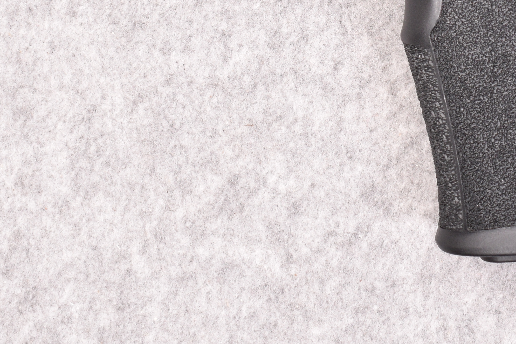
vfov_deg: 13.0
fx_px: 1448
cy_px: -127
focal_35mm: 101
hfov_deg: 20.2
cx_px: 297
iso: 400
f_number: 5.6
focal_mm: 24
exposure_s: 1/100
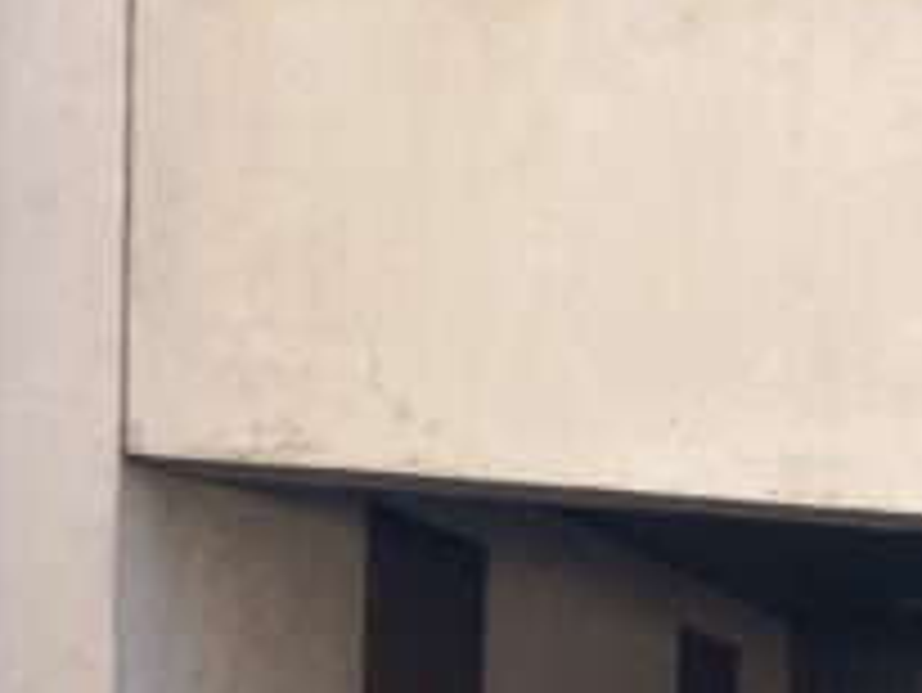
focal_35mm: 90
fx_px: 2399
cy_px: 1102
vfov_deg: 15.0
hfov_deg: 18.9
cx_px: 1426
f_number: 1.7
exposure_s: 1/100
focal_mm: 5.27
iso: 81
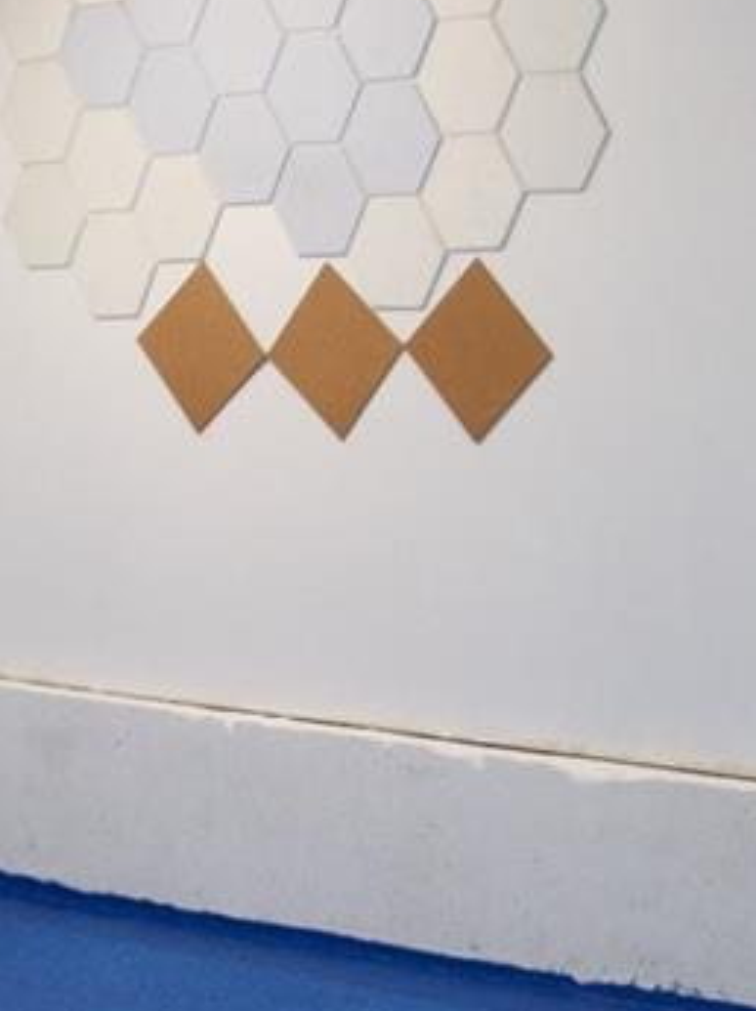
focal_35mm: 104
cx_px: 322
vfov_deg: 18.8
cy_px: 797
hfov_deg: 14.2
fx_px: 3034
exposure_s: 1/15
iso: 160
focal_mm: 6.3
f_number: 3.1
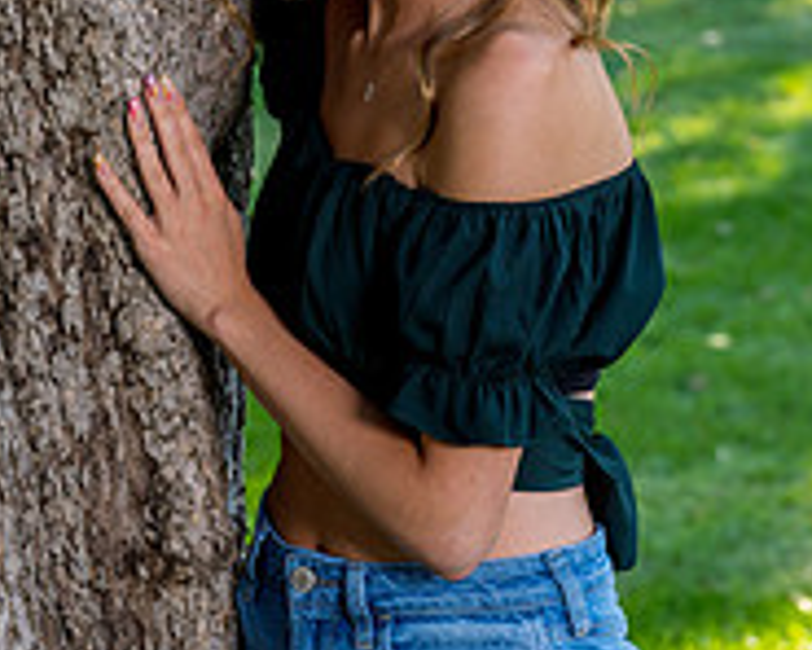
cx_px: 356
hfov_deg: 12.1
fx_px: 3845
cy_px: 184
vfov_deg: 9.6
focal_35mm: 160
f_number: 5
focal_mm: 70
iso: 250
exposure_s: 1/160
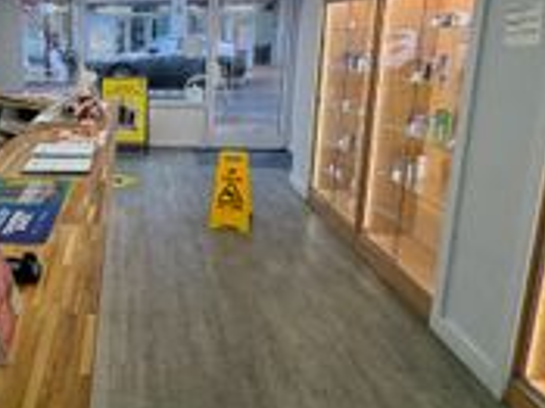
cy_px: 134
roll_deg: +1.6
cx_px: 78
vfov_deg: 43.5
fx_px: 503
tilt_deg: -11.2
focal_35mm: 32
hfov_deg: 51.6
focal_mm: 2.22
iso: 80
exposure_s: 1/113
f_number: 2.2
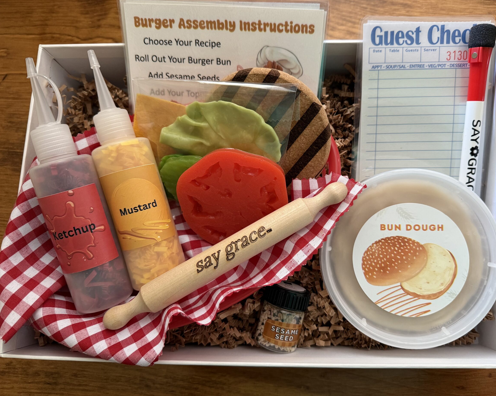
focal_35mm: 26
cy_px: 191
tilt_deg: -78.0
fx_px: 382
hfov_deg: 66.0
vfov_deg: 54.9
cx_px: 266
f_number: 1.78
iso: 250
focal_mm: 6.76
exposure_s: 1/60
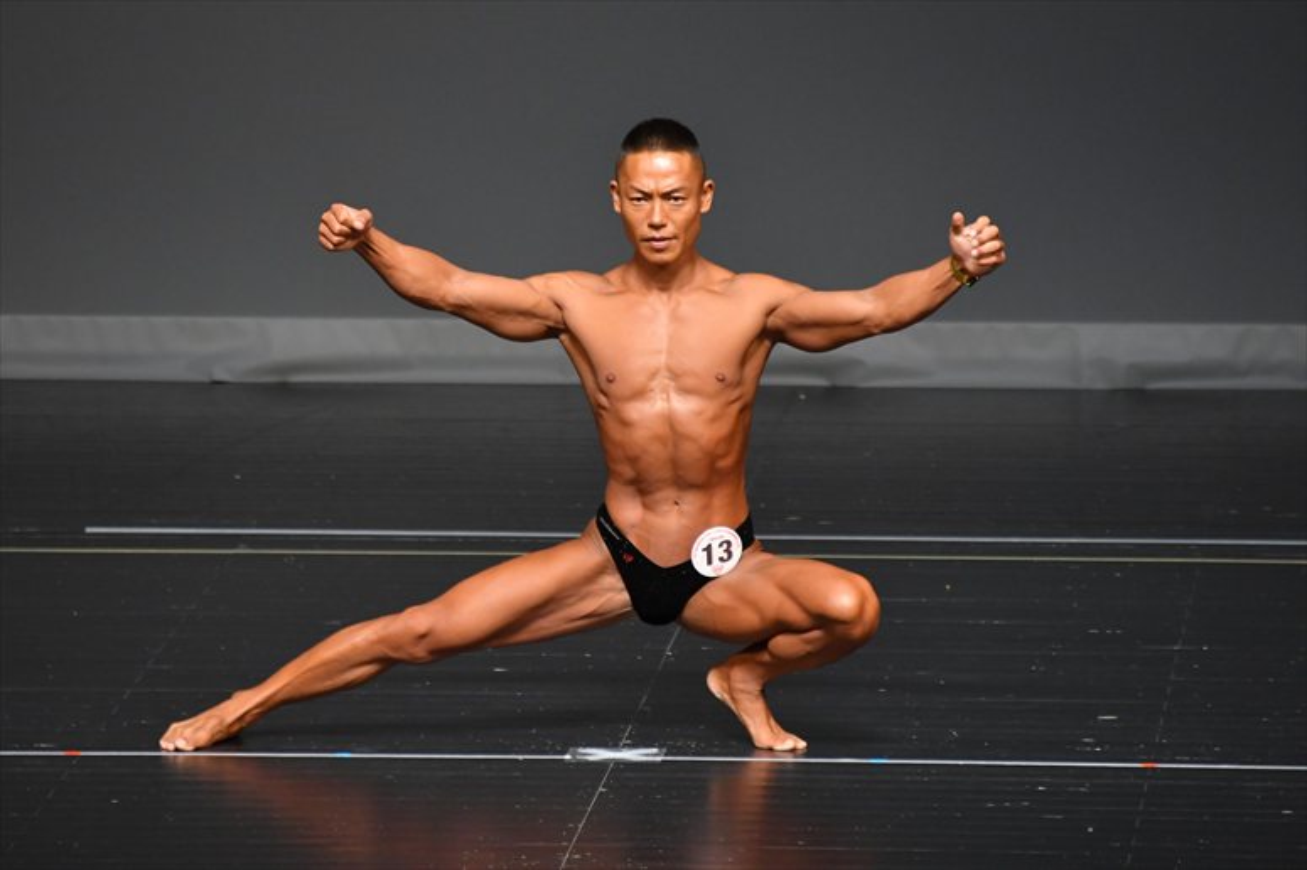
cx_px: 654
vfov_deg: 3.1
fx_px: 16330
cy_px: 435
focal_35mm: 450
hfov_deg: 4.6
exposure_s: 1/400
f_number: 5.6
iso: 2500
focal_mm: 300
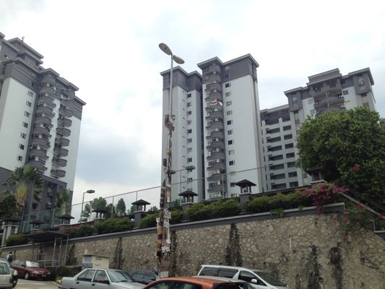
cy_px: 144
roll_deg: +1.5
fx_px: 389
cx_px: 192
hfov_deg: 52.6
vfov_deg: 40.7
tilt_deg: +13.6
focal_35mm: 35
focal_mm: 4.28
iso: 50
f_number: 2.4
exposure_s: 1/1022
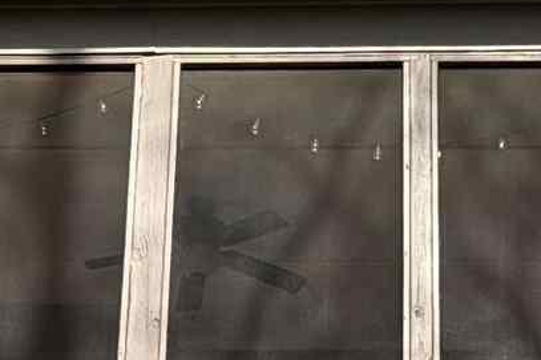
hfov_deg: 18.6
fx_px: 1652
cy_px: 596
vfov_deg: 11.7
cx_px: 340
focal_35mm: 110
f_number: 2.2
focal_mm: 2.22
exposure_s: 1/770
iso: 40
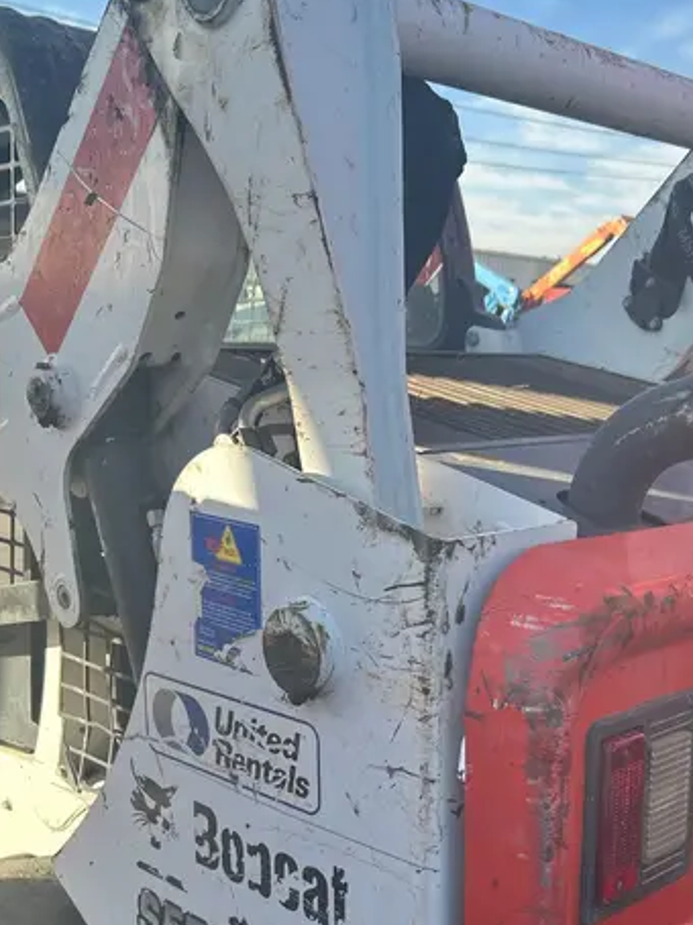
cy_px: 659
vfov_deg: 43.8
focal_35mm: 42
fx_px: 1122
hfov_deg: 34.0
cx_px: 455
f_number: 1.5
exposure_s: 1/932
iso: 50
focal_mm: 5.7
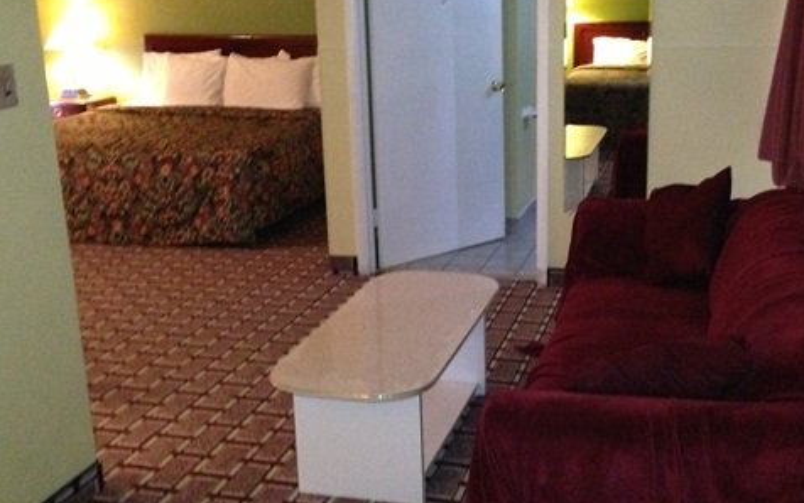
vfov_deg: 27.4
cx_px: 458
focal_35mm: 47
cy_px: 219
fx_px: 1030
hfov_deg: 42.5
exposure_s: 1/16
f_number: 2.4
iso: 800
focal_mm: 4.13
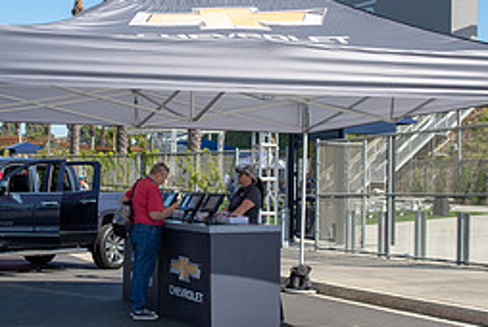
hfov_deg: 27.6
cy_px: 134
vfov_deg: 18.7
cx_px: 186
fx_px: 991
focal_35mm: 73
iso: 250
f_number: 4
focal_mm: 32
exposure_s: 1/2000
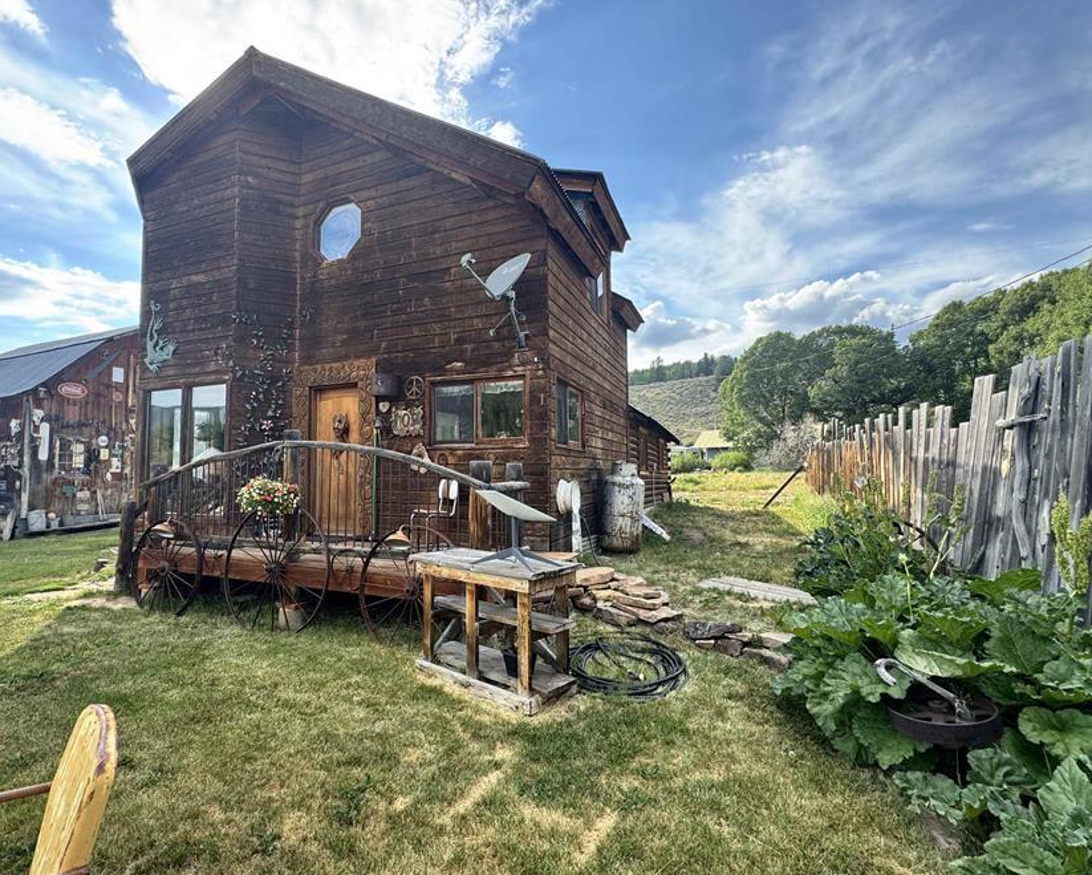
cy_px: 442
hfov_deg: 89.2
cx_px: 476
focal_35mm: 17
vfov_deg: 77.0
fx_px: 550
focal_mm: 2.22
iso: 40
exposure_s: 1/307
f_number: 2.2
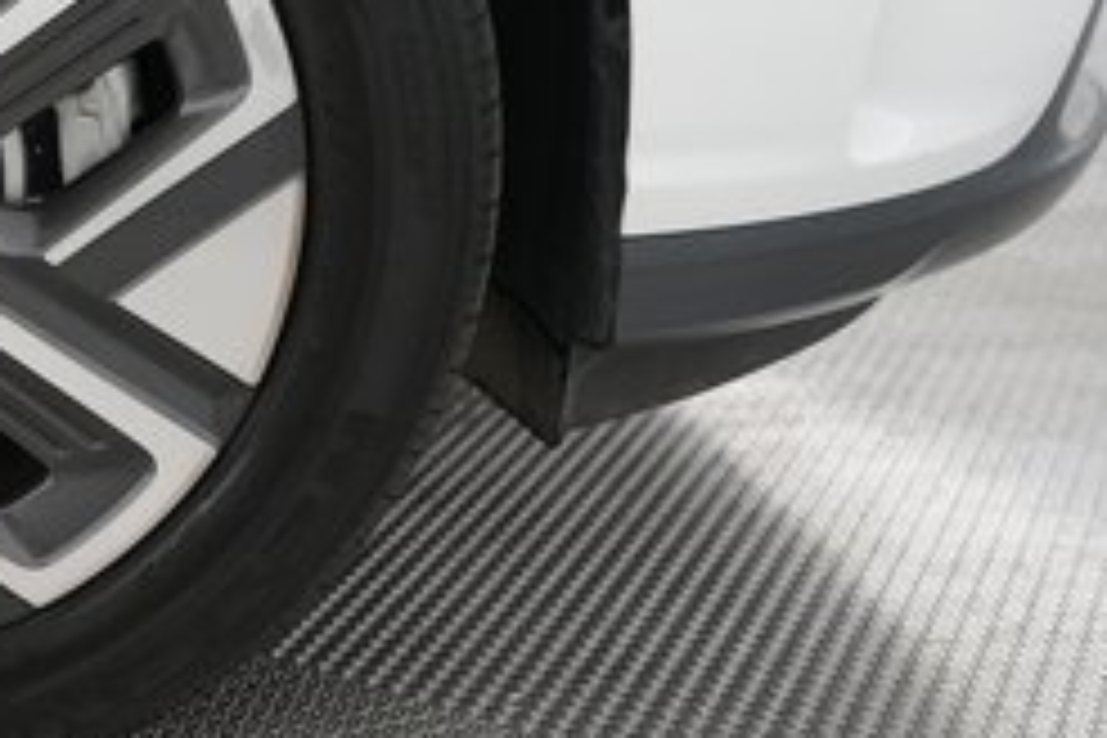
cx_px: -207
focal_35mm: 65
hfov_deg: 27.4
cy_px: 144
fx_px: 1999
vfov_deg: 20.7
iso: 3200
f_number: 2.8
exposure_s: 1/320
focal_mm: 25
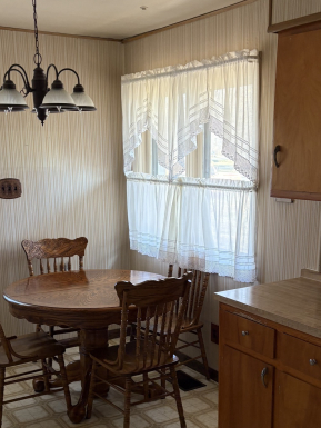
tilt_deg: -13.5
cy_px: 291
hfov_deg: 32.2
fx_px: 556
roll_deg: +1.6
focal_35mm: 45
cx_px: 170
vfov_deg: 41.4
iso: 125
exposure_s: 1/61
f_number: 1.6
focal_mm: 5.96
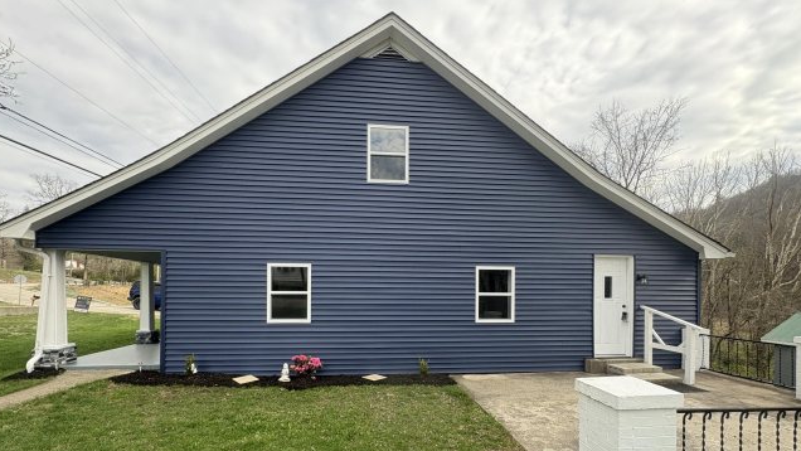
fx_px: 340
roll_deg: -0.2
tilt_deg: +0.2
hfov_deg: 99.3
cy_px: 292
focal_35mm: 16
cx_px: 387
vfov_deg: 65.7
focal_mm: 2.22
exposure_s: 1/341
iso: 40
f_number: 2.2
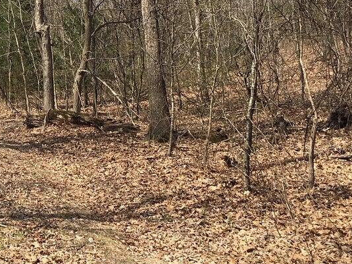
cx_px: -13
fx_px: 752
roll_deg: +1.0
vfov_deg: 19.8
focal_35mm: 74
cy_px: 72
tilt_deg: +5.8
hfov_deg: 24.9
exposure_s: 1/894
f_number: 2.2
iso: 25
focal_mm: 4.15
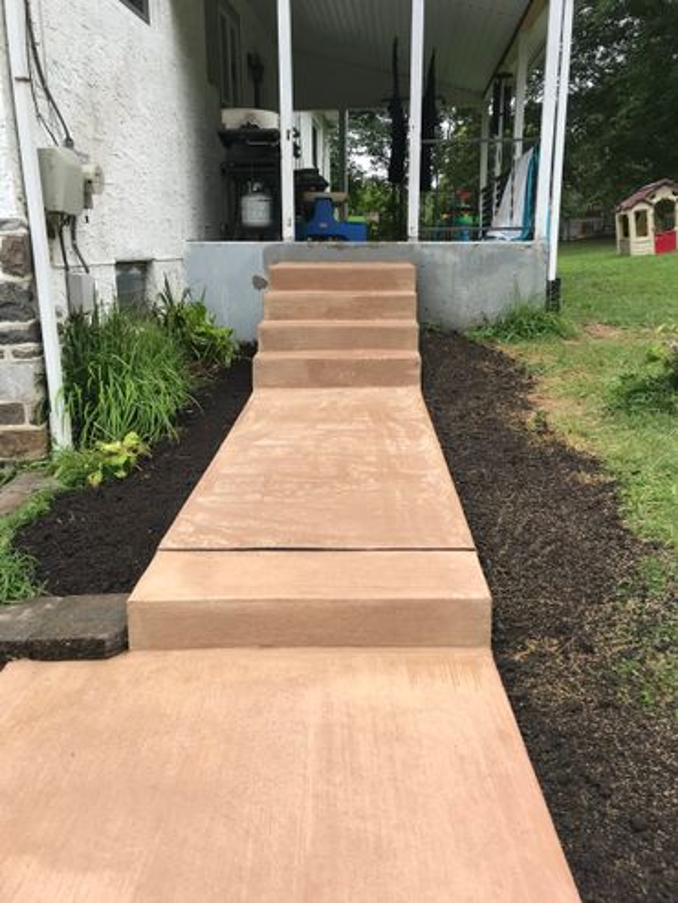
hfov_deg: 49.8
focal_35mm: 28
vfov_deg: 63.4
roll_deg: +0.1
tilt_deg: -13.6
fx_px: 731
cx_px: 339
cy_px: 452
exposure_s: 1/967
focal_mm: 3.99
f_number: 1.8
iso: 20
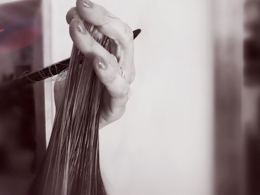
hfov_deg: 36.0
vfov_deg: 27.3
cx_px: 101
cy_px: 130
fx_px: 398
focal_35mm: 53
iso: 100
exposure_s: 1/50
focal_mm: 3.95
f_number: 4
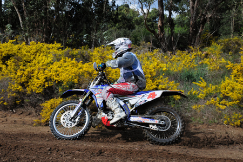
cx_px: 122
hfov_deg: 33.4
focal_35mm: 60
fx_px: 405
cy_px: 81
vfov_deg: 22.6
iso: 640
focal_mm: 40
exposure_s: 1/500
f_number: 14
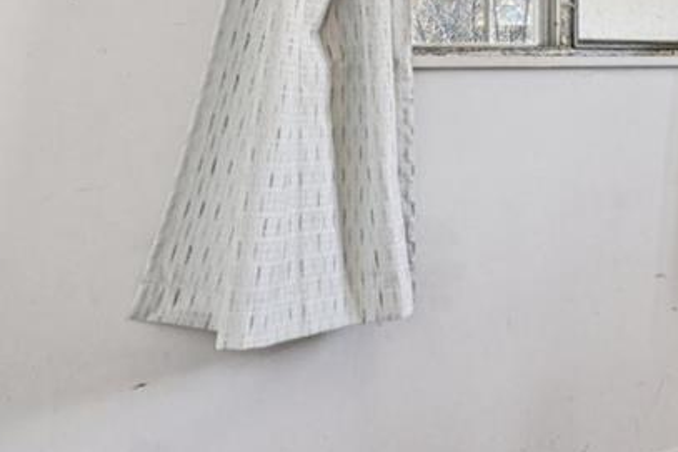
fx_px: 1035
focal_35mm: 55
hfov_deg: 27.6
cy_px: 40
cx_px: 960
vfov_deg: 23.9
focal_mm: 14
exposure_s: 1/15
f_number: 8
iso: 125
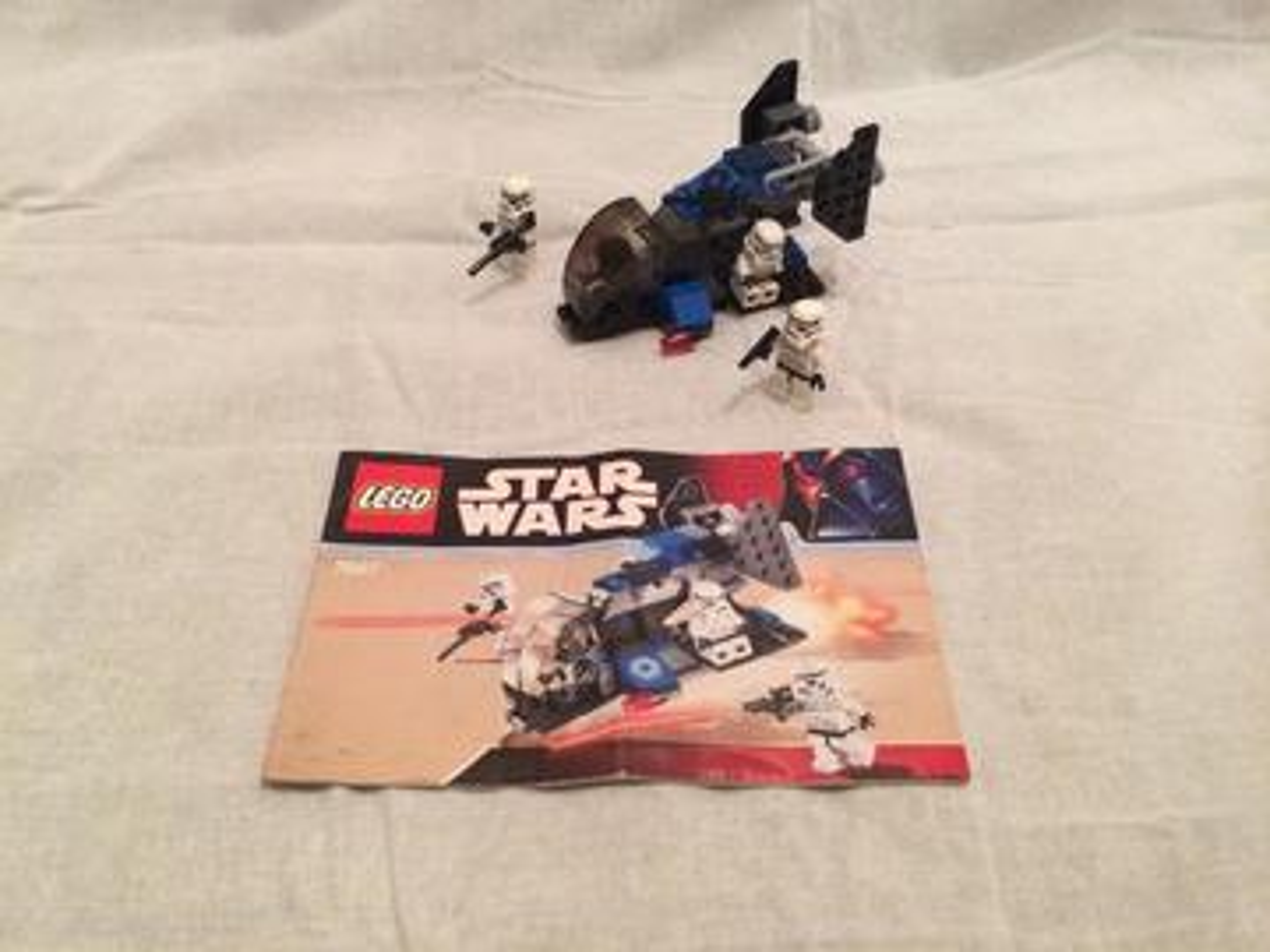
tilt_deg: -48.2
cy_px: 476
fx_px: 1064
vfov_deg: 48.2
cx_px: 635
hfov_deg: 61.7
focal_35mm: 29
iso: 320
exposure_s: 1/17
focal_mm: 4.15
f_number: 2.2
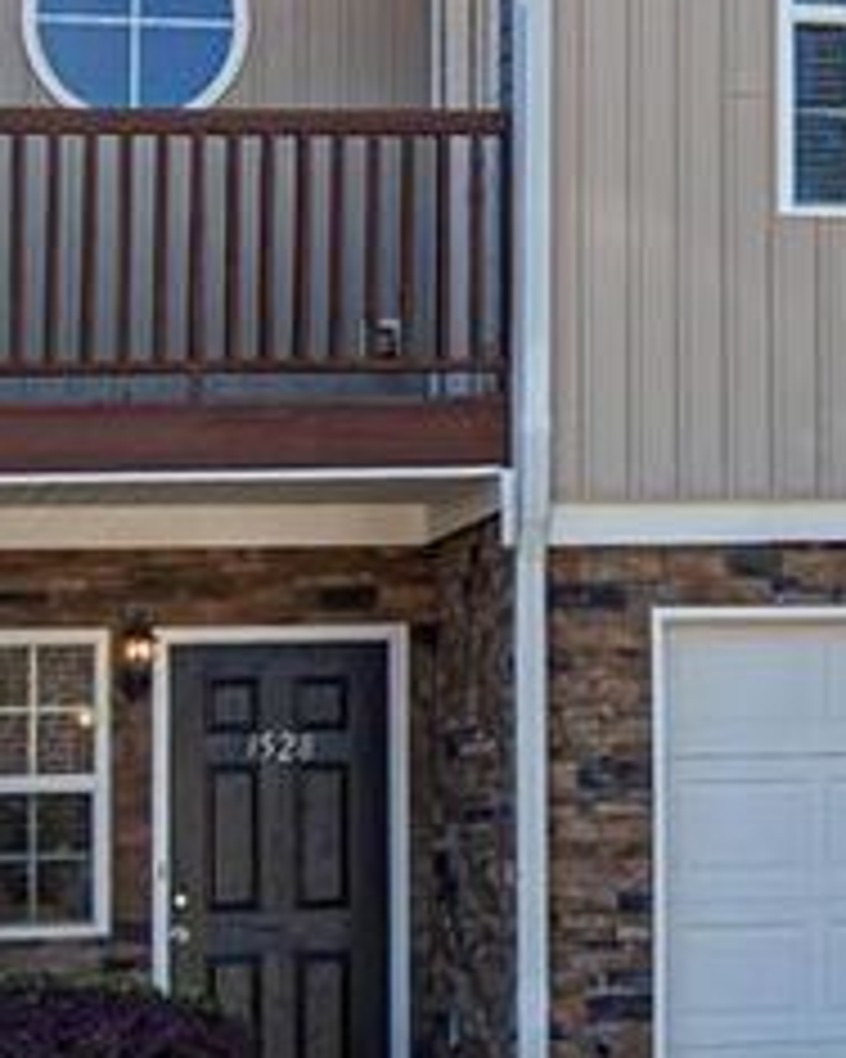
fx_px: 3662
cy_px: 214
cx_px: 648
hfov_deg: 13.1
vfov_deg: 16.3
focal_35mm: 117
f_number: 8
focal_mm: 26
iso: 200
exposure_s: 1/350
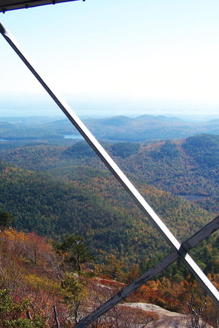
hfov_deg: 25.3
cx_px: 68
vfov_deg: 37.5
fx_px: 484
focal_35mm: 53
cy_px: 164
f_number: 4
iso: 80
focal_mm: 6.3
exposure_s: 1/800
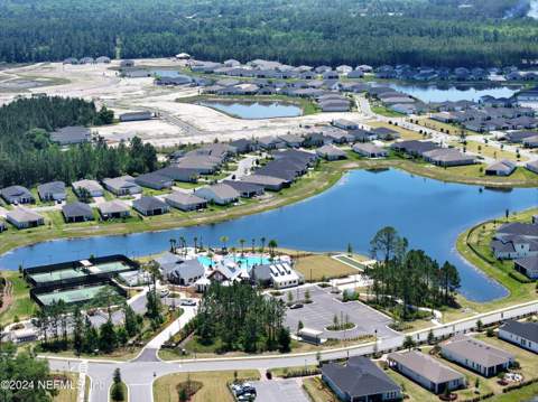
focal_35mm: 70
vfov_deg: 21.0
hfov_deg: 27.8
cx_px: 269
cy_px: 201
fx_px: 1087
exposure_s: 1/1000
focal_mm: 19.35
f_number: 2.8
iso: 100
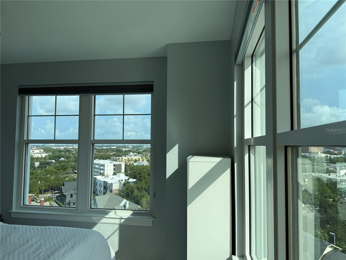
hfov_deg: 71.6
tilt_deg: +4.2
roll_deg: -0.8
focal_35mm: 24
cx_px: 173
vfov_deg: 56.8
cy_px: 130
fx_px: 240
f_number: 1.78
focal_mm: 6.76
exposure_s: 1/3759
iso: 80
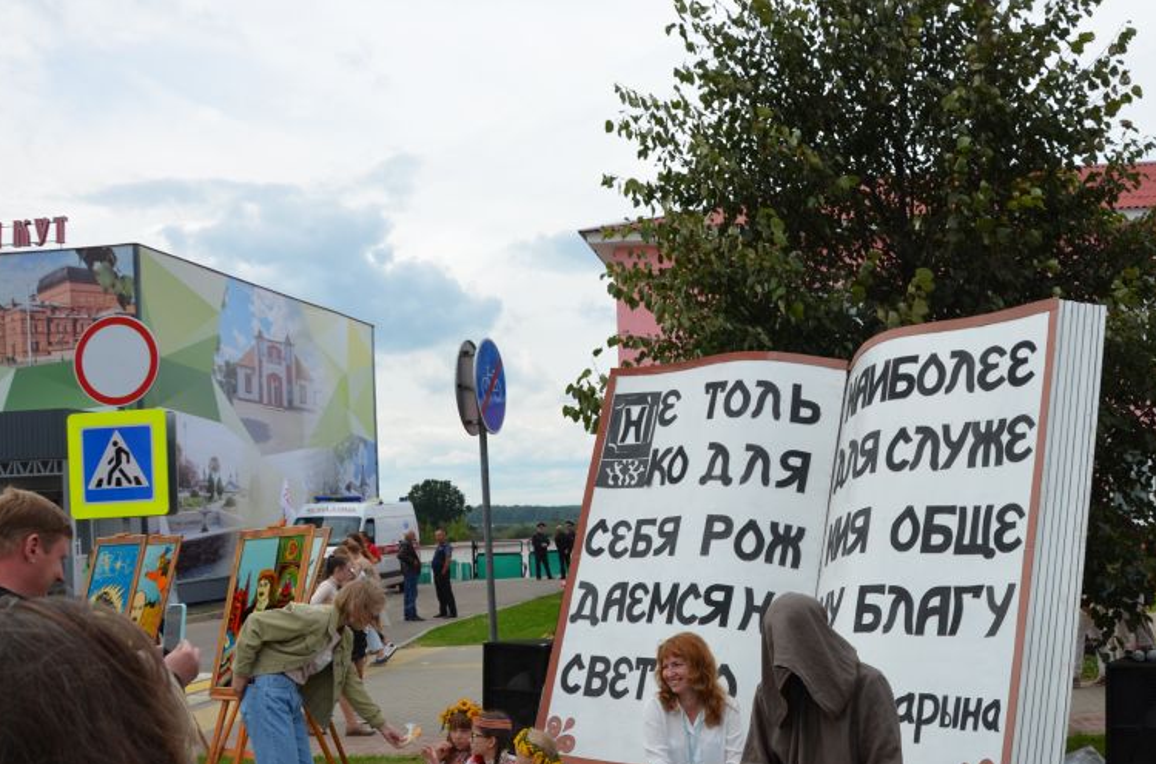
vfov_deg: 36.4
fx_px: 1153
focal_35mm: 36
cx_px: 735
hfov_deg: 52.6
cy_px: 482
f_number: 8
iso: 110
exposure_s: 1/250
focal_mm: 18
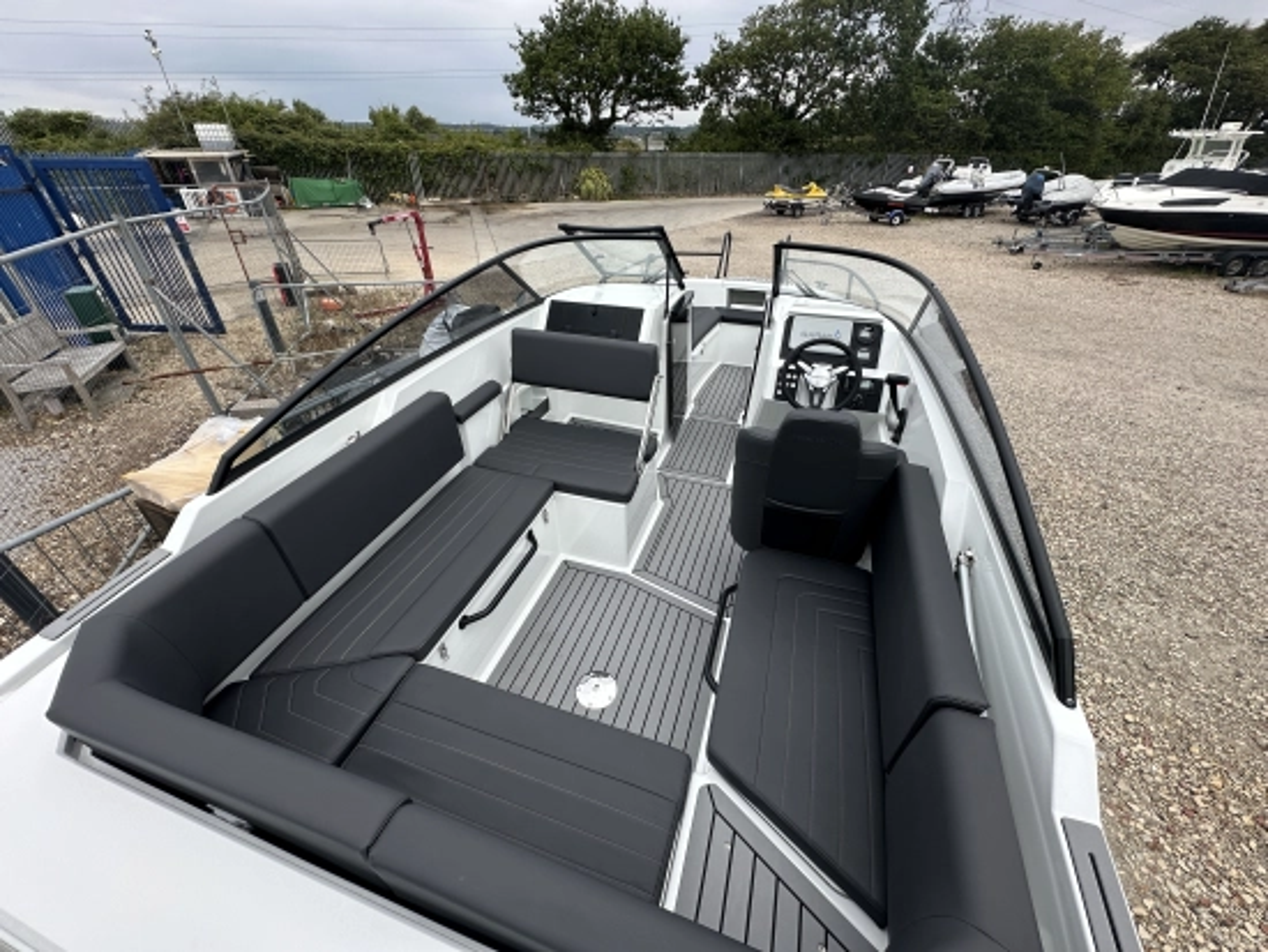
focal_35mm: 14
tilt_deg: -32.9
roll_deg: -0.5
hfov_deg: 102.0
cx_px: 634
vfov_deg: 85.7
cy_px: 476
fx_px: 513
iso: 40
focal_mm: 2.22
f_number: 2.2
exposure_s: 1/1125
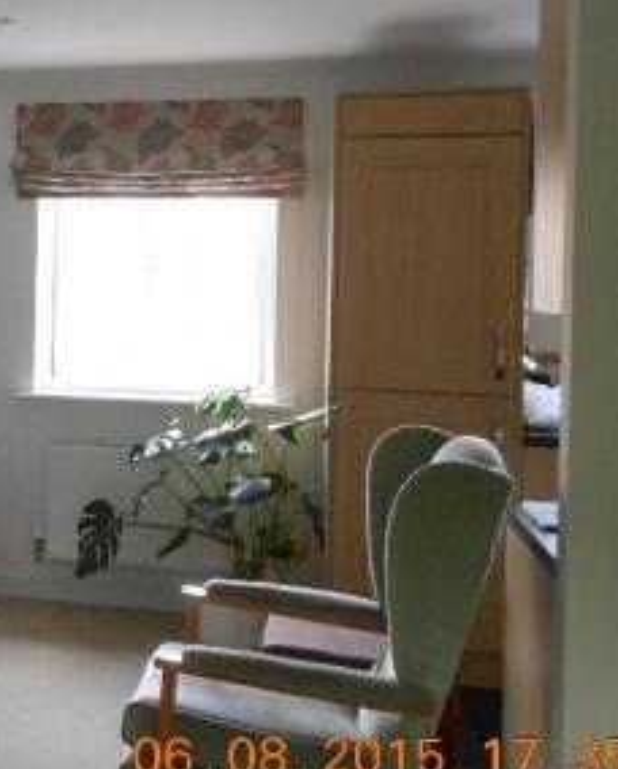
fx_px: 1186
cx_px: -91
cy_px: 283
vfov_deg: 35.7
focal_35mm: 52
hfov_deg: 26.5
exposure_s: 1/25
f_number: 3.2
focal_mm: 4.6
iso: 400
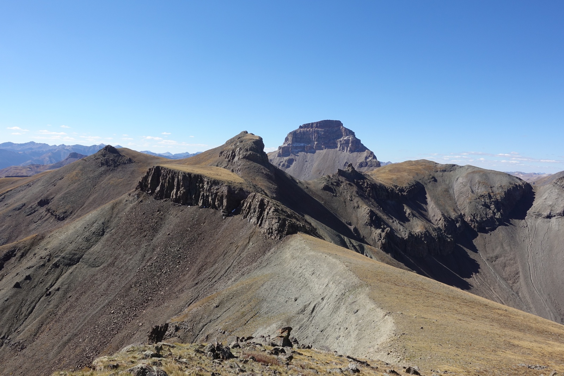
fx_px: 454
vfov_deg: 44.9
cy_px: 188
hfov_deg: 63.7
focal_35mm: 29
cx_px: 282
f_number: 5.6
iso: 125
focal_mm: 10.7
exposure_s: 1/400
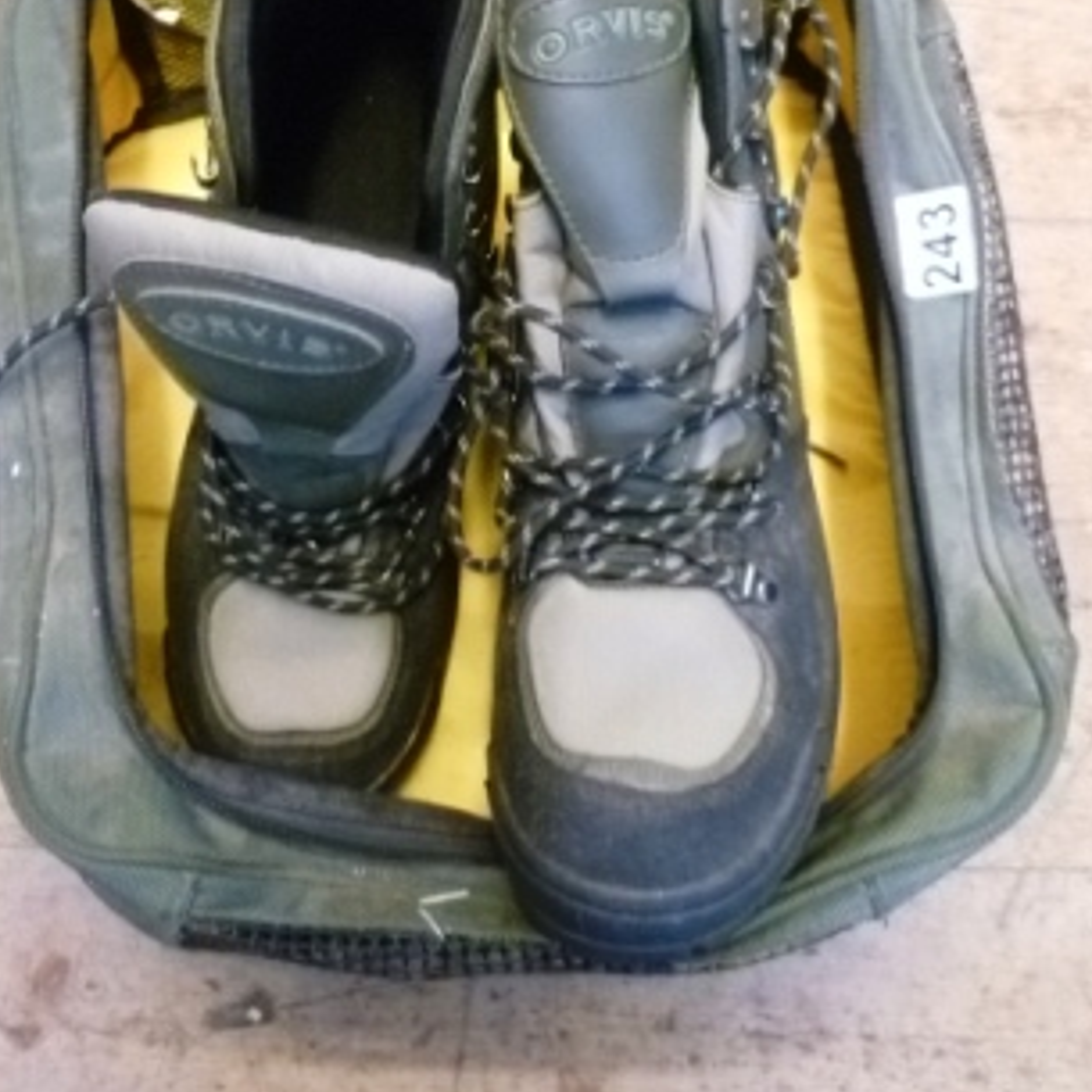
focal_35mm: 39
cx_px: 512
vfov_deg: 42.1
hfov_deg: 42.8
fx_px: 1392
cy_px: 333
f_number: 2.9
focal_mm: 5.4
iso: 800
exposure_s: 1/20
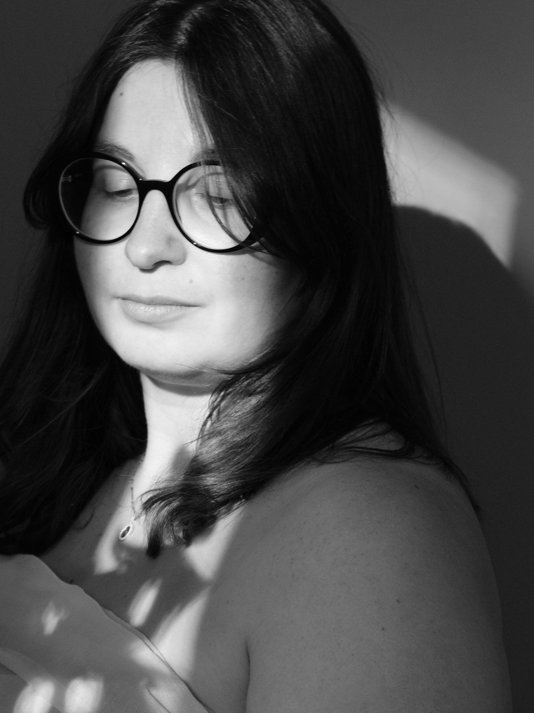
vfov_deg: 14.8
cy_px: 701
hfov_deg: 11.3
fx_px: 2695
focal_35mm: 131
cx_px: 88
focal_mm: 35
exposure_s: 1/160
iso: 400
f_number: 3.6
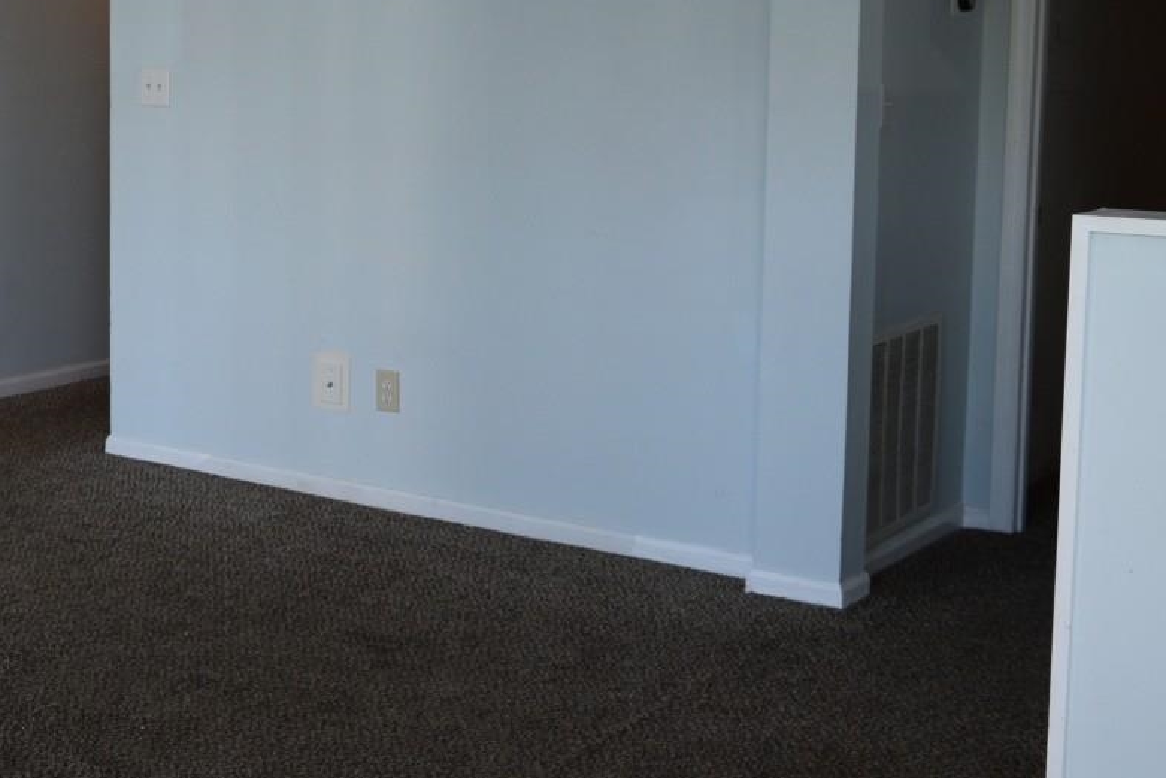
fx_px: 1814
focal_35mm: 56
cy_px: 209
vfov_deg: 24.0
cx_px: 181
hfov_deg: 34.2
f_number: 4
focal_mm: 18
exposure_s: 1/60
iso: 400
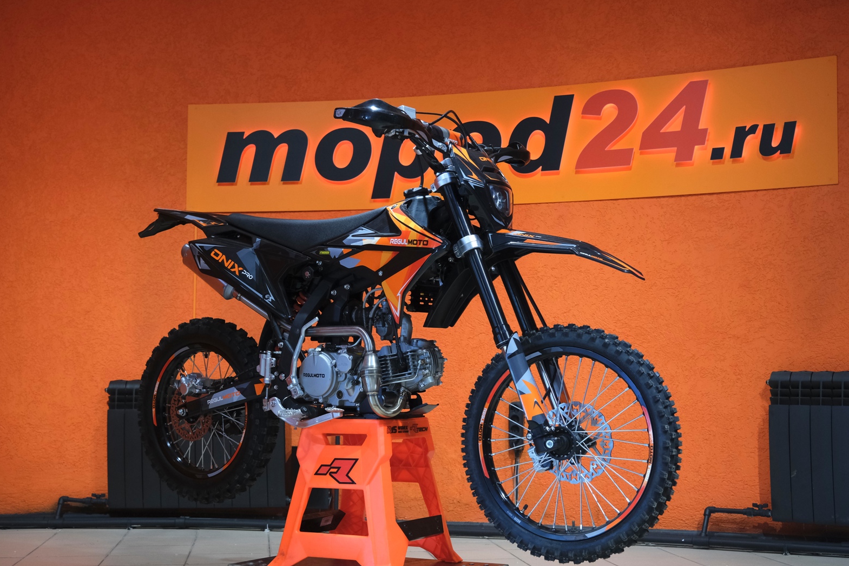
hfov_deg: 38.2
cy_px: 284
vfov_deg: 26.0
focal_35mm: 52
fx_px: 1226
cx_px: 417
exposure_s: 1/100
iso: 1600
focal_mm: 34.2
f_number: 4
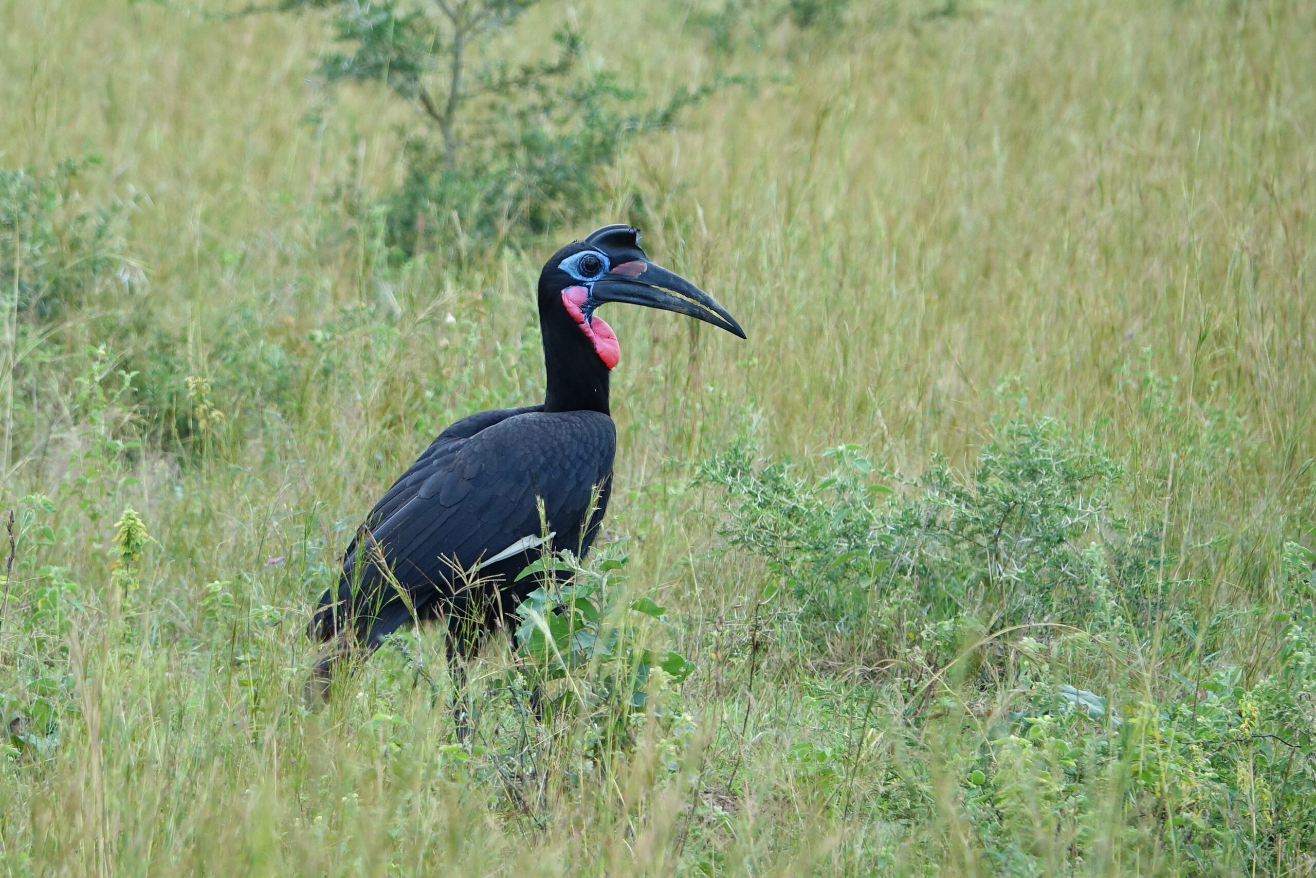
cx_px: 658
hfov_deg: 5.2
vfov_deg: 3.4
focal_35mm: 400
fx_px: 14622
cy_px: 439
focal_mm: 146.76
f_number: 4
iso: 320
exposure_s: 1/250
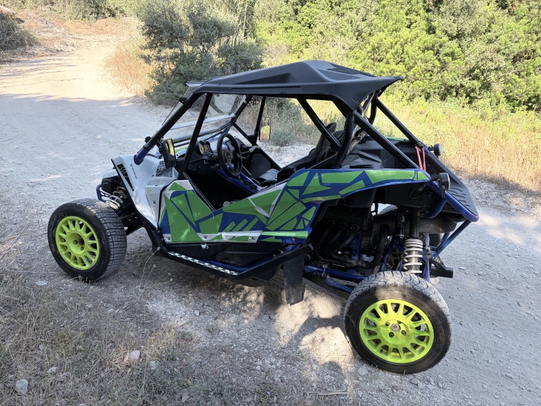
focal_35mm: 26
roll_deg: -2.1
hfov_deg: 67.3
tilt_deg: -26.1
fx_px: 406
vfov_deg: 53.1
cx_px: 270
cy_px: 203
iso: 50
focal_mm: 5.96
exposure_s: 1/641
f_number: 1.6
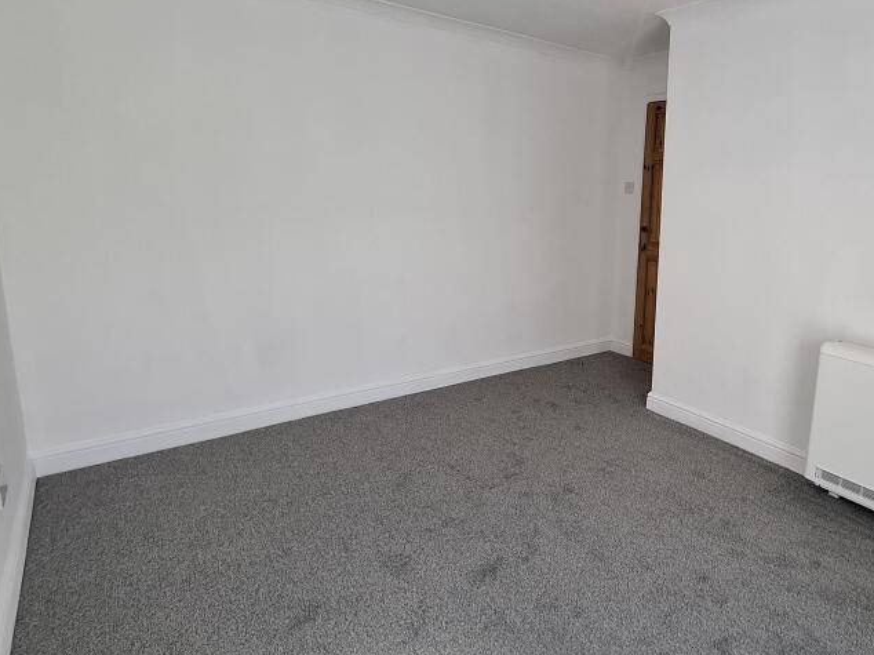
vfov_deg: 63.3
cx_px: 600
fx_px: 530
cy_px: 295
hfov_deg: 75.9
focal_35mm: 21
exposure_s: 1/100
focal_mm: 1.74
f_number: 2.2
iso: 40
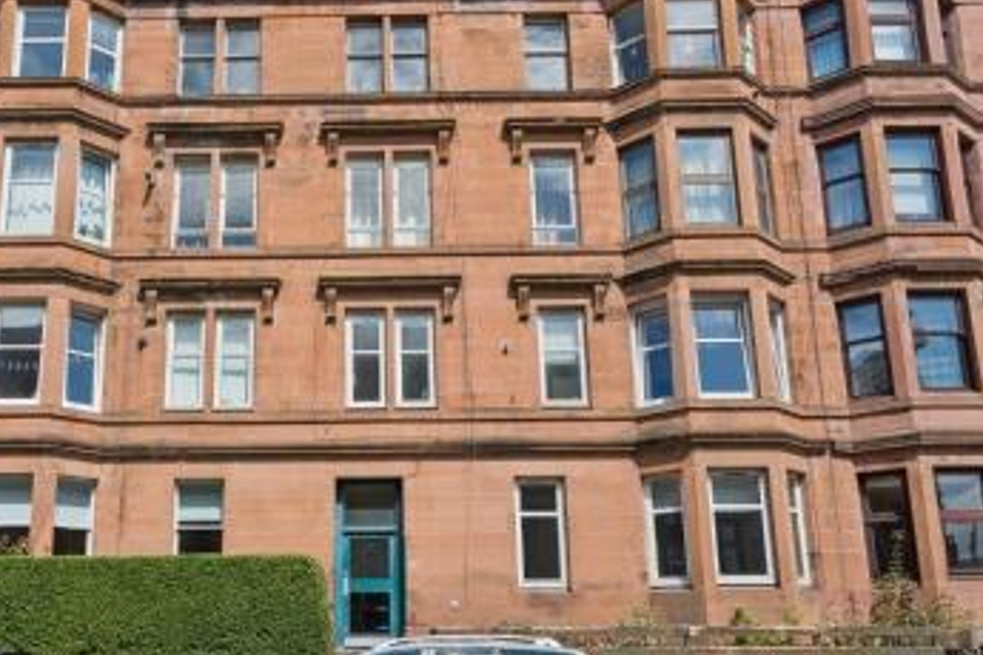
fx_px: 792
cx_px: 365
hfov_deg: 62.7
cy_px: 346
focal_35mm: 29
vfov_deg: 44.9
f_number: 5.6
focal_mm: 21
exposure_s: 1/500
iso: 100
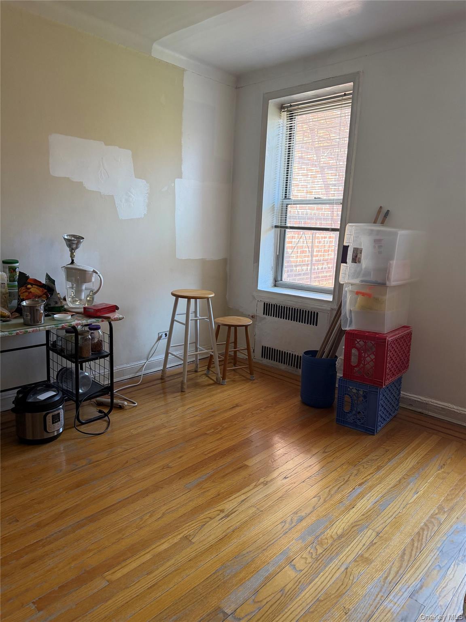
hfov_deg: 56.8
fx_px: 431
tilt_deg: -10.9
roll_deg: -2.9
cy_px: 311
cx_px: 233
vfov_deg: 71.6
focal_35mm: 24
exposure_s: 1/79
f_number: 1.78
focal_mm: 6.76
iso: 200
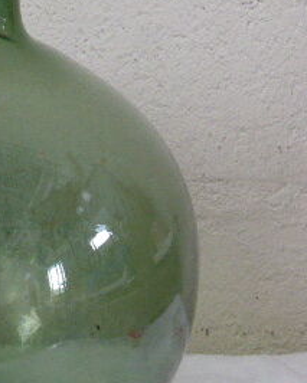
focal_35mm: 162
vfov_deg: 11.9
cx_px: 53
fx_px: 1839
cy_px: 210
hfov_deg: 9.5
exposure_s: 1/25
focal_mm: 11.7
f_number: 4.9
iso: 400
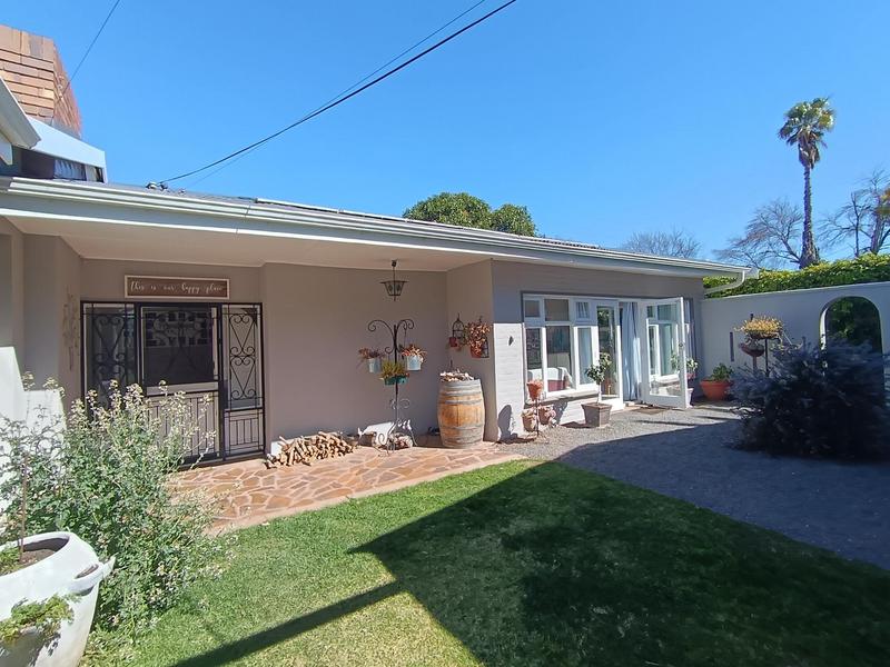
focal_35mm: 17
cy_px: 334
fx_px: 437
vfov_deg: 74.7
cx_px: 445
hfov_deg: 91.0
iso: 102
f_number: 2.2
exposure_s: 1/539
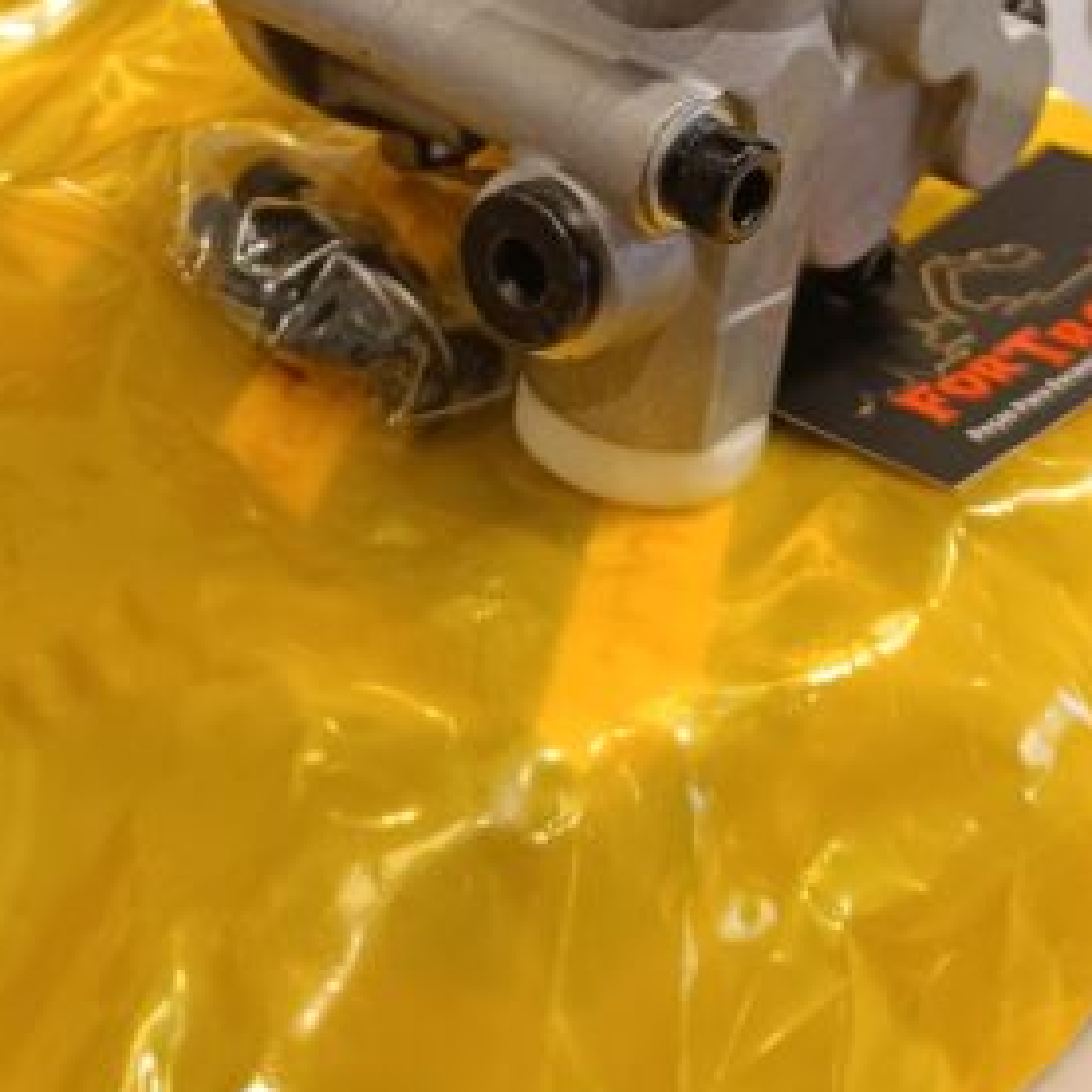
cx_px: 516
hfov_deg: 33.4
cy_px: -81
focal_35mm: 51
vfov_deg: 30.3
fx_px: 1820
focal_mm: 6.14
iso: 130
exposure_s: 1/120
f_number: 1.65
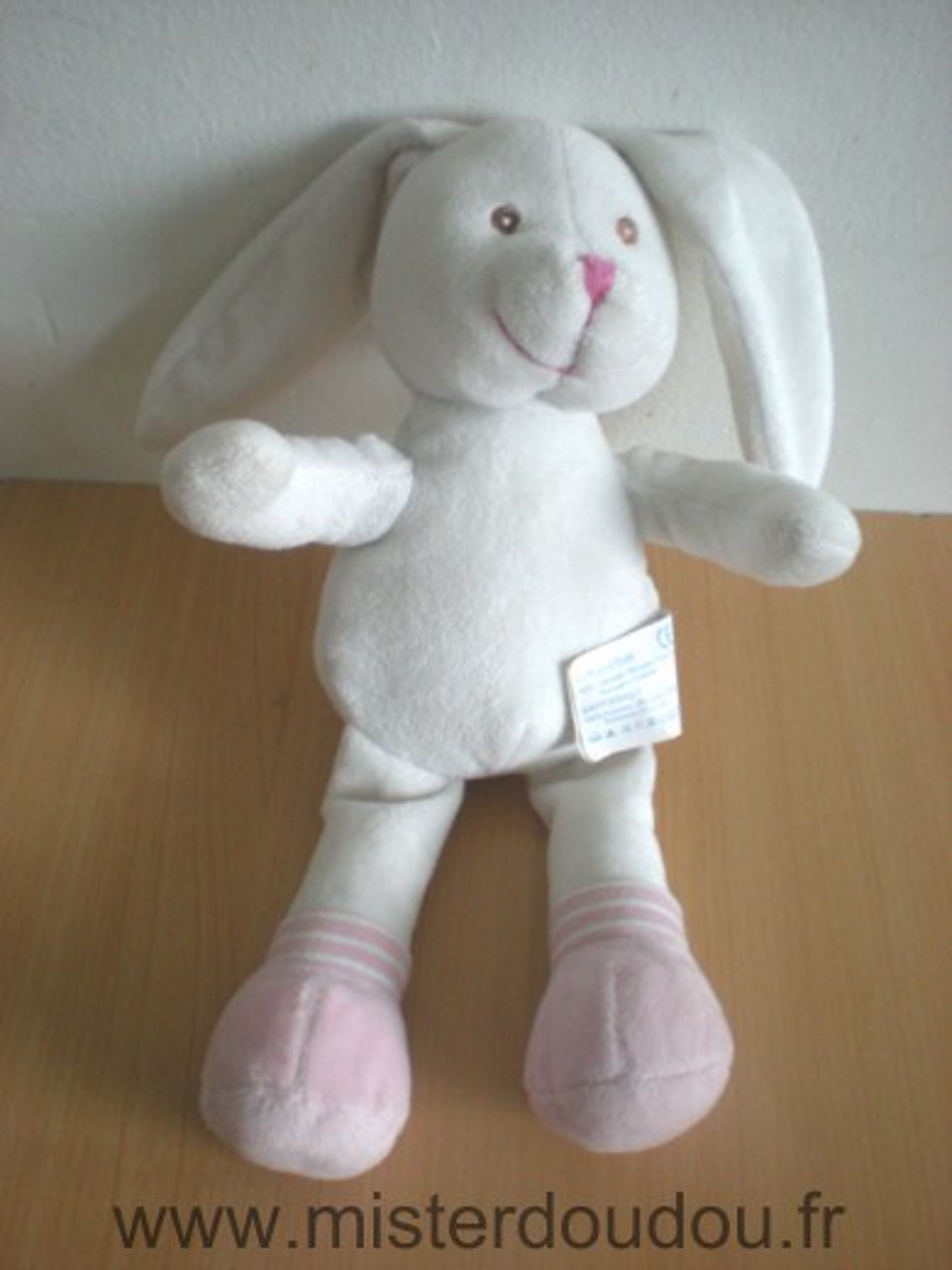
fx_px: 1393
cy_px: 635
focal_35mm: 38
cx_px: 476
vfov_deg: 49.0
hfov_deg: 37.7
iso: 200
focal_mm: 6.3
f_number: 3.1
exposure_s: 1/44.7
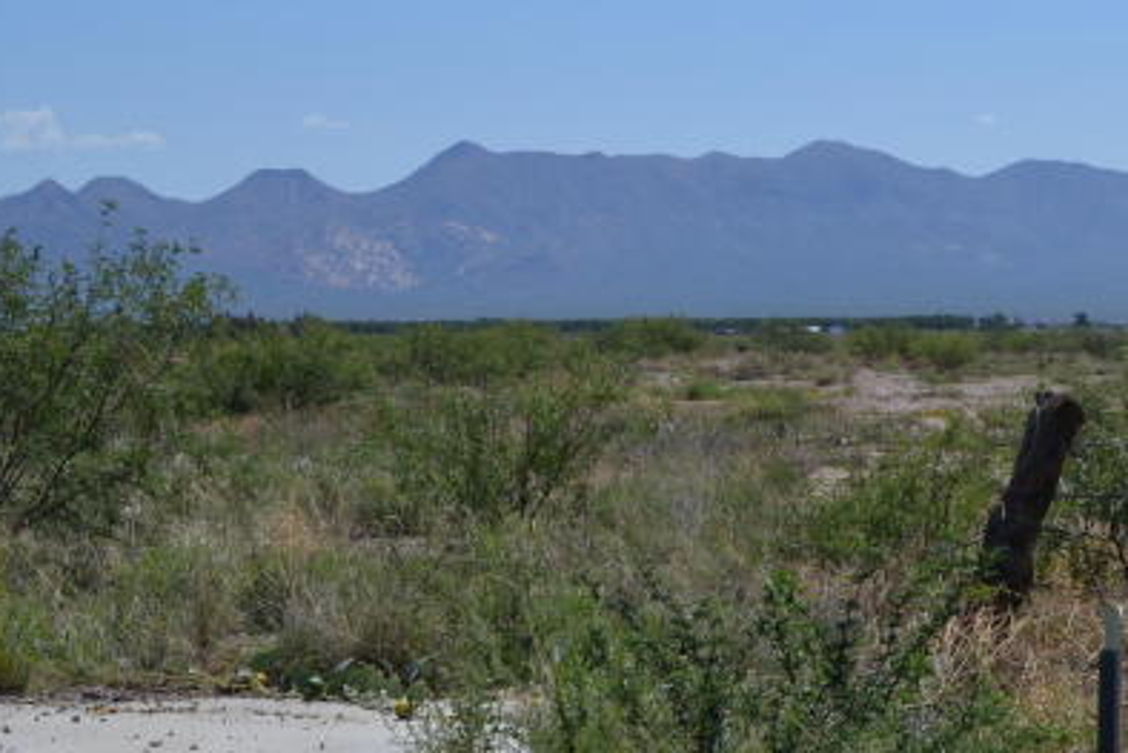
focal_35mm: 85
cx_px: 739
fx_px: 2661
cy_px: 409
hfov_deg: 23.8
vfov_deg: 16.1
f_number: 9
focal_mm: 31
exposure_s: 1/320
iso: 100
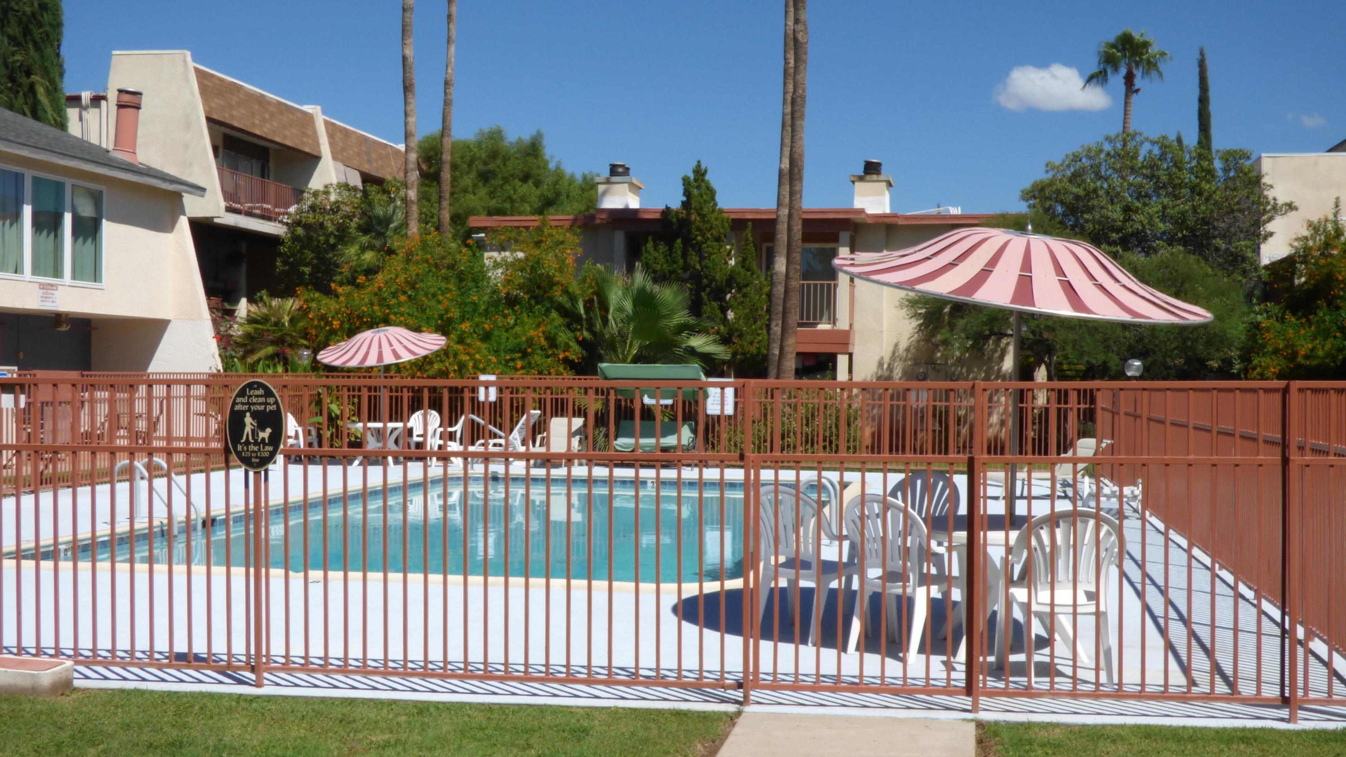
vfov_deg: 27.7
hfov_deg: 47.4
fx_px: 1535
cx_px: 666
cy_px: 405
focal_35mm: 43
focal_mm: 7.07
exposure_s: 1/640
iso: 200
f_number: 8
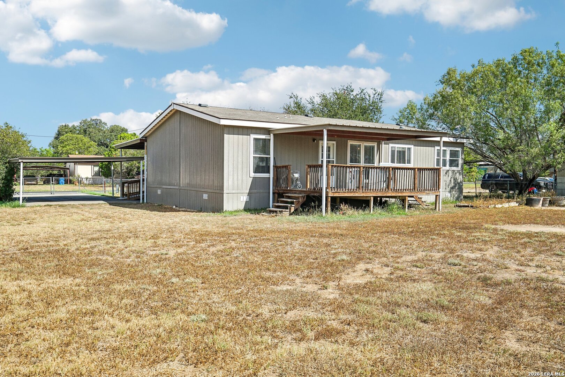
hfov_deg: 60.3
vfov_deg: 42.3
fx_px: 486
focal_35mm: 31
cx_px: 282
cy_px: 188
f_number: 8
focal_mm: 31
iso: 200
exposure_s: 1/250
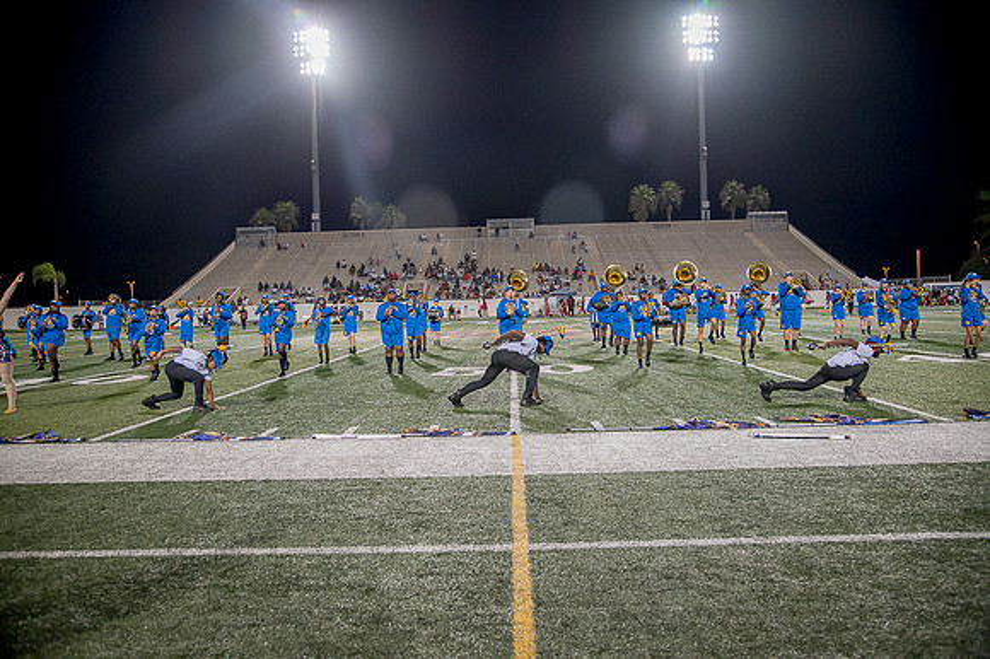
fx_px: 770
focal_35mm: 28
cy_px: 330
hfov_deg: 65.5
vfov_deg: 46.4
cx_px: 495
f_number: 4
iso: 2000
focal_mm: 28
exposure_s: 1/200
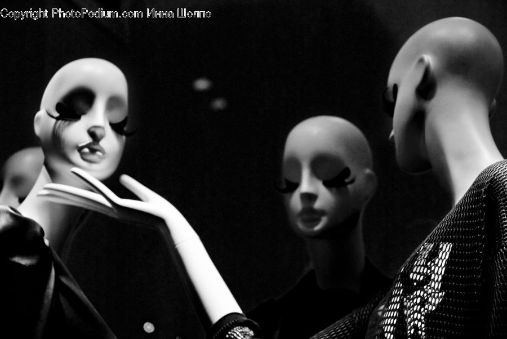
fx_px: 1480
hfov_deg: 19.4
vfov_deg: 13.1
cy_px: 170
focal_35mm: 105
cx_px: 254
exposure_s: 1/100
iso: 200
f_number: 4.5
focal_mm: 70
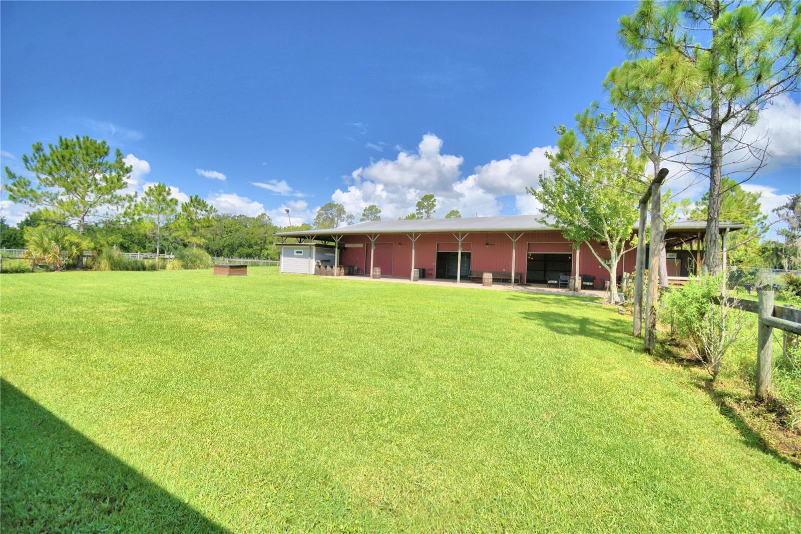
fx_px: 334
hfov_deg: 100.4
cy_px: 267
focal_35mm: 15
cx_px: 400
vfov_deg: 77.3
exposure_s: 1/1250
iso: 100
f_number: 4.5
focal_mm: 10
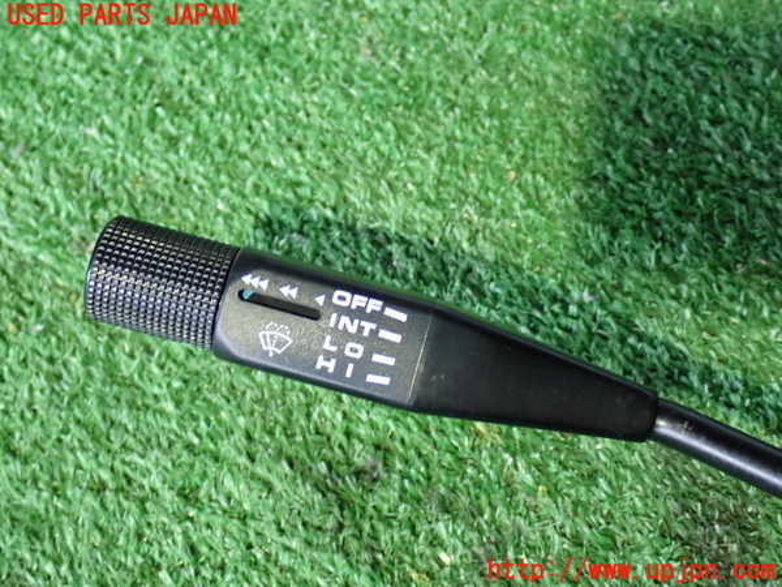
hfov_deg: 35.5
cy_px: 294
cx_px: 391
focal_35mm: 54
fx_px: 1220
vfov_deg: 27.0
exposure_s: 1/20
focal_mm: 9.65
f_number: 3.3
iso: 800
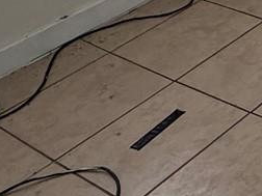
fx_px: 674
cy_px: -175
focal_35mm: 89
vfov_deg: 14.3
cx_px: 545
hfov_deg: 16.2
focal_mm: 2.22
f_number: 2.2
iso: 100
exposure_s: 1/121
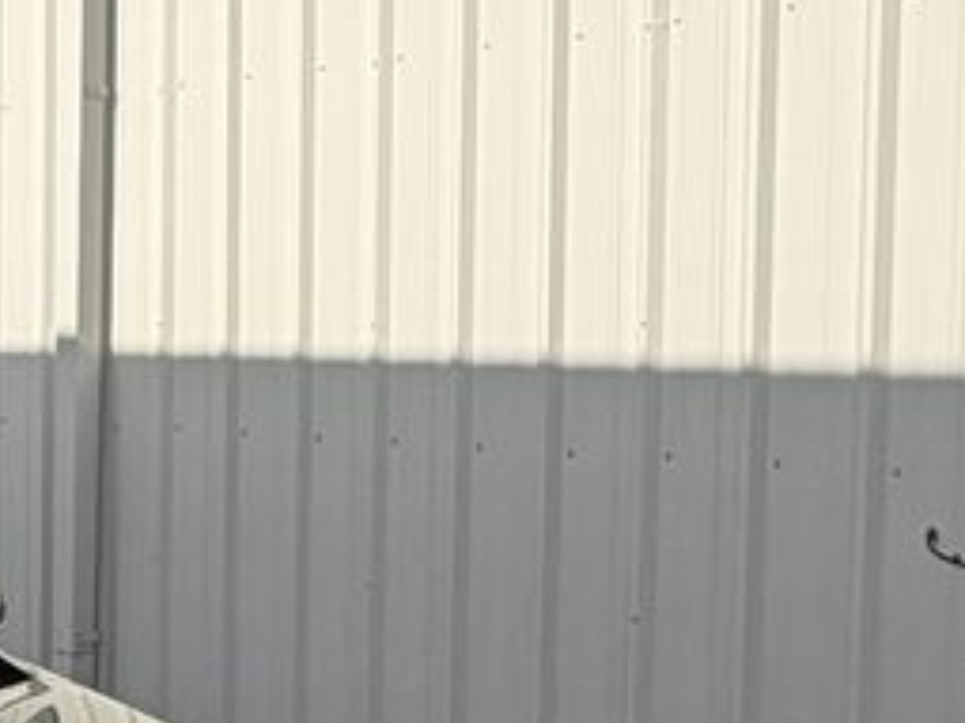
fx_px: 2452
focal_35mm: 88
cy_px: 443
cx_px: -522
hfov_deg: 19.2
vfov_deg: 16.8
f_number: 2.2
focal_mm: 2.22
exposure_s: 1/1189
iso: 20
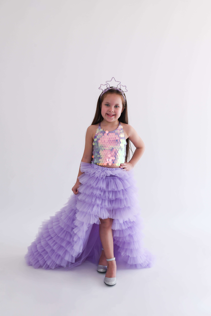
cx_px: 106
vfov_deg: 54.4
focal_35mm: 35
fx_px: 308
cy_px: 158
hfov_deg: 37.9
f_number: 8
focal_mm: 35
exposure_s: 1/125
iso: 640
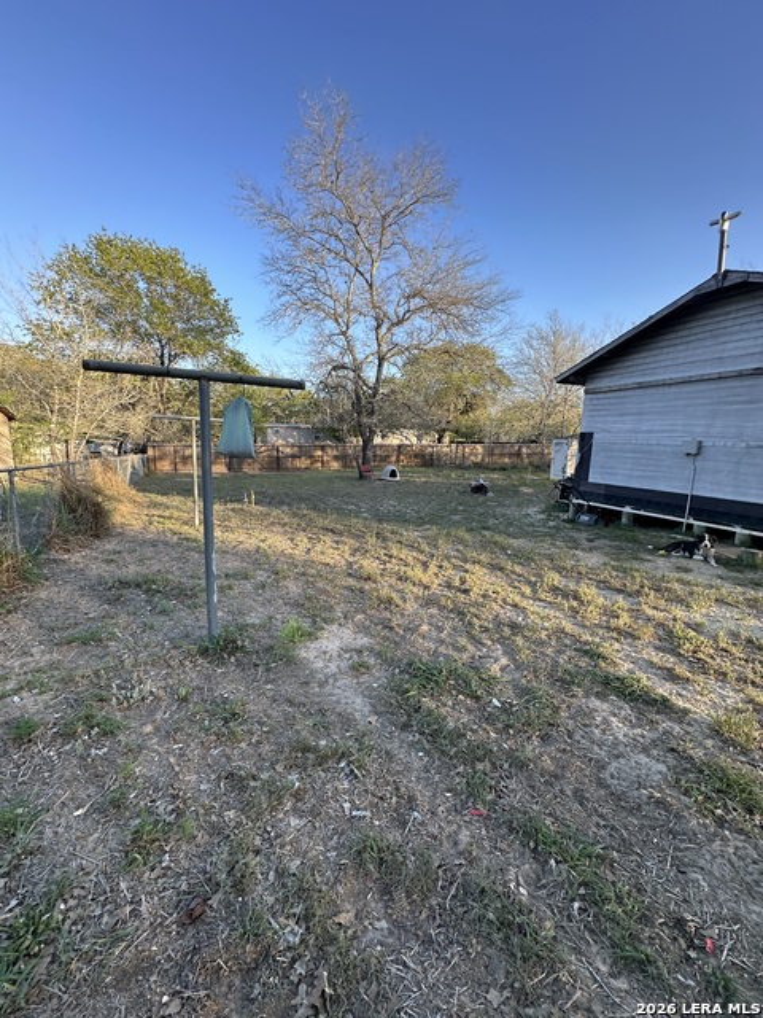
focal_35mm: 14
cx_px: 382
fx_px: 411
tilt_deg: -4.5
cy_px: 509
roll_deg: -2.2
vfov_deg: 102.1
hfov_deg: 85.7
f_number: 2.2
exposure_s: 1/230
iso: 40
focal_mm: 2.22
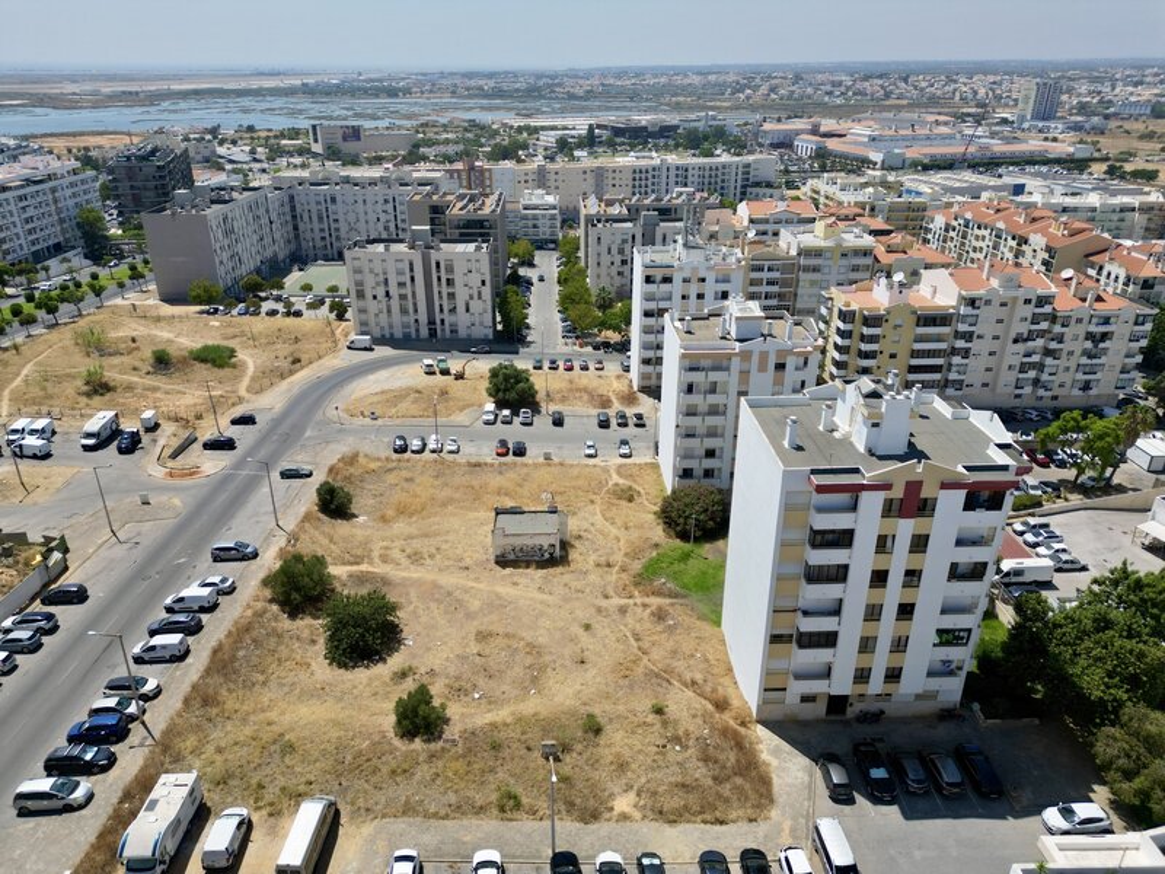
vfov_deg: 56.8
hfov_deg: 71.6
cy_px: 437
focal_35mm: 24
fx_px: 808
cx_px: 582
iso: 100
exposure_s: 1/250
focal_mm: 6.72
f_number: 1.7
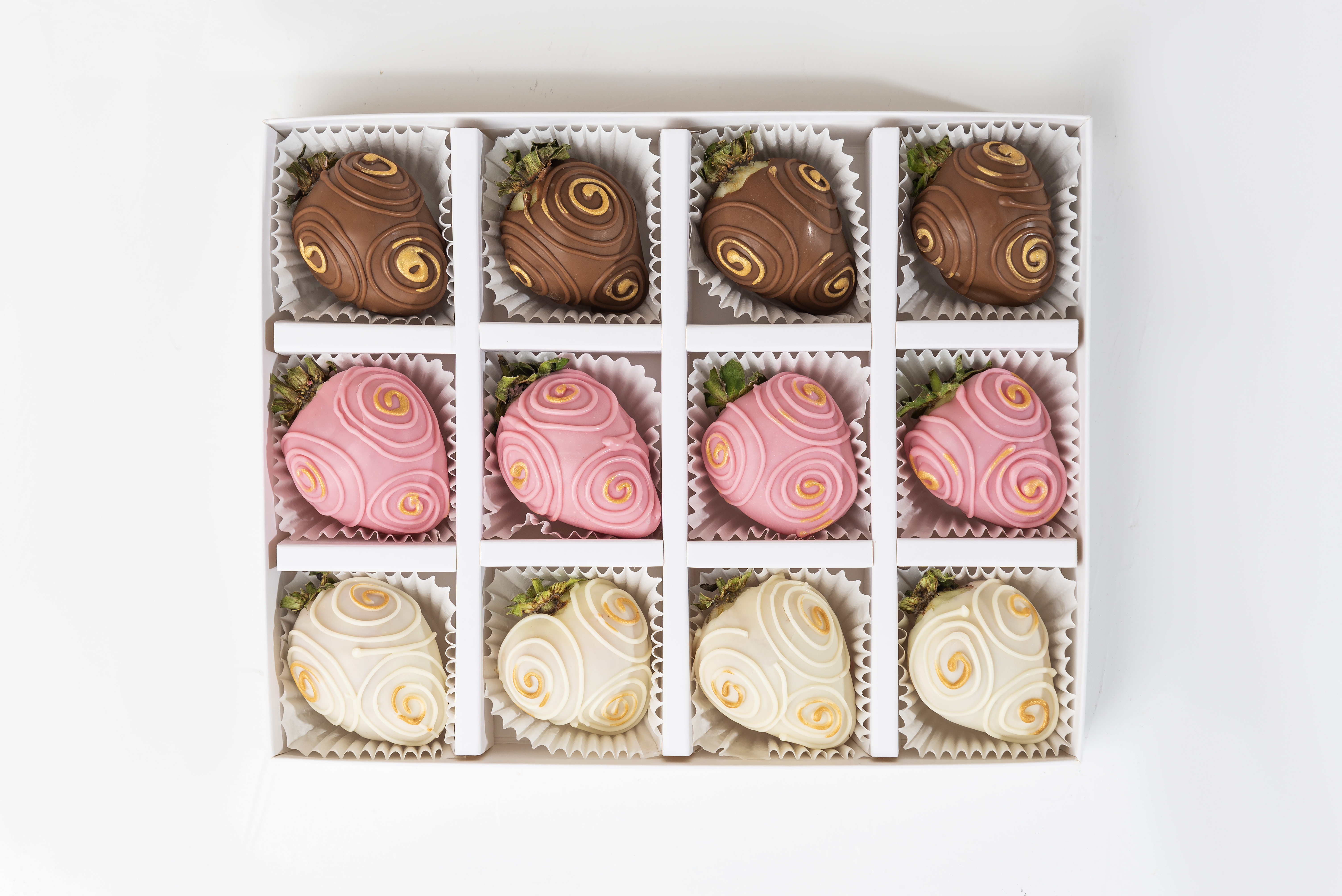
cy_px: 448
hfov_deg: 34.5
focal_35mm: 58
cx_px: 671
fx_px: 2163
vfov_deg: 23.4
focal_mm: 58
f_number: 8
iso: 100
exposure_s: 1/160
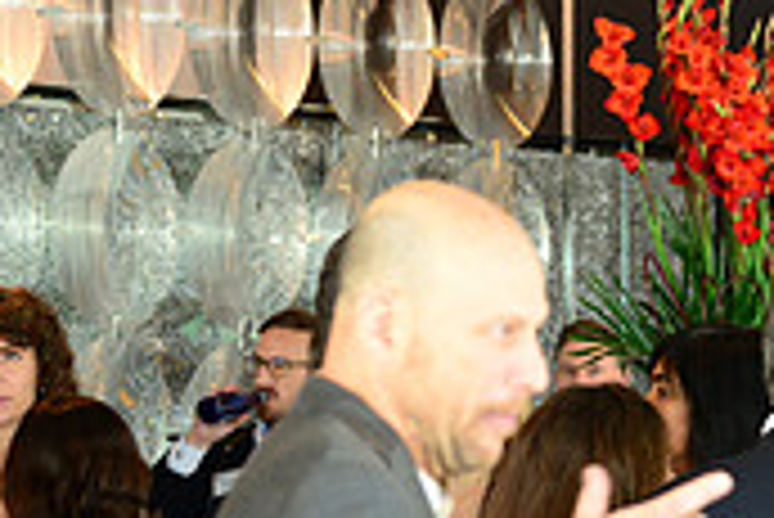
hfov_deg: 8.5
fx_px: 5078
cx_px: 1192
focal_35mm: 236
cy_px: 565
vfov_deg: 5.8
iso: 1600
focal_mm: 70
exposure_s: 1/125
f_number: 4
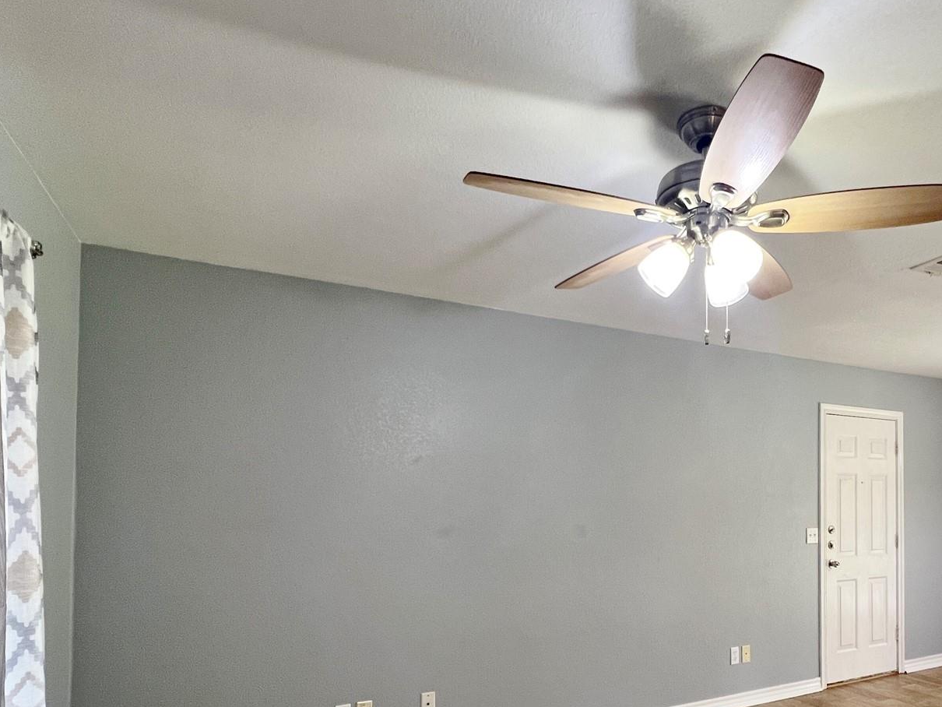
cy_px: 478
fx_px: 599
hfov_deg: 74.3
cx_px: 620
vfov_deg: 59.5
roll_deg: +0.3
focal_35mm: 22
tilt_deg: +1.4
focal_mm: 1.57
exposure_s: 1/120
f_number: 1.8
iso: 200
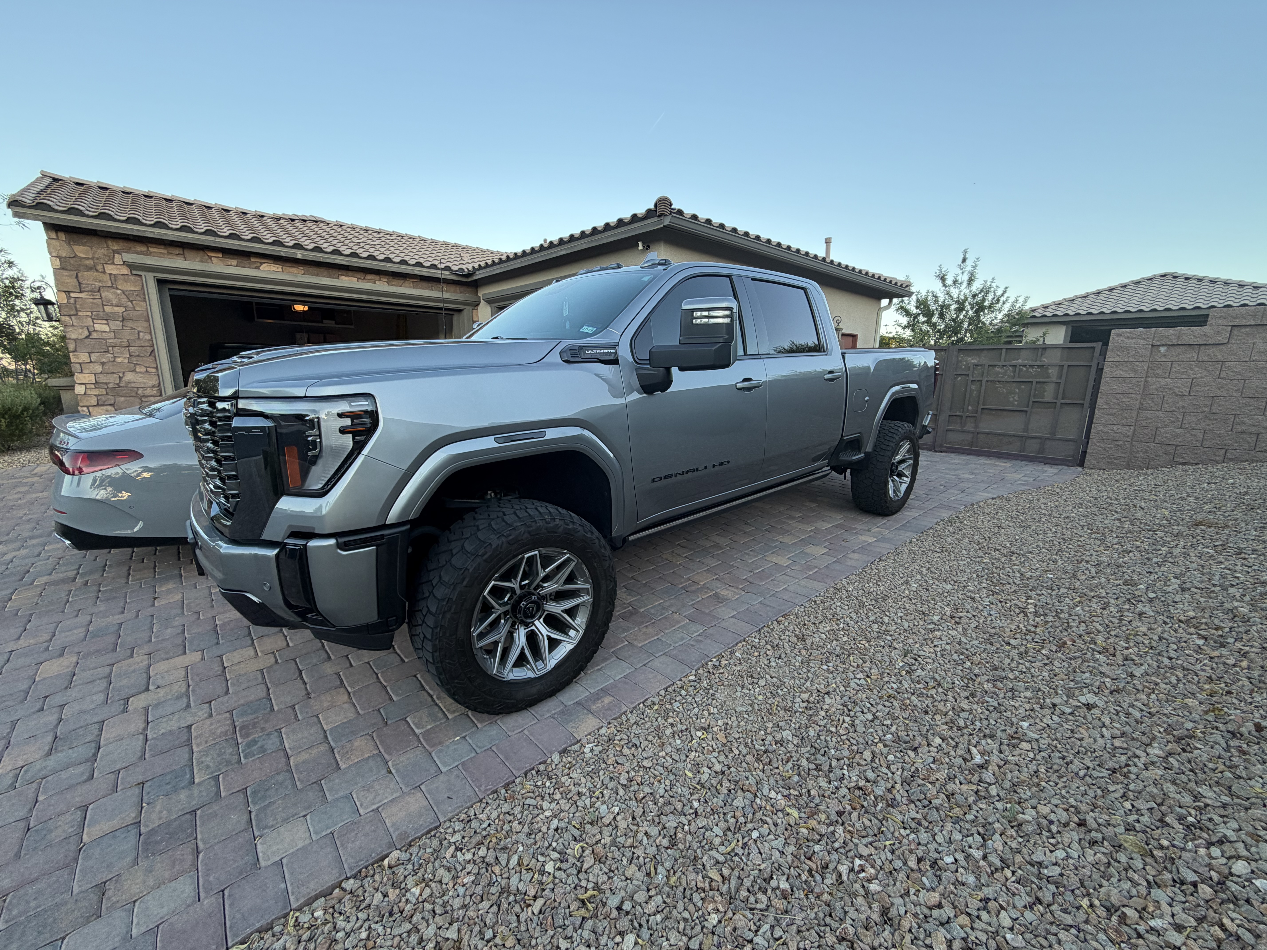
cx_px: 634
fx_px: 512
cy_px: 475
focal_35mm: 14
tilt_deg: -11.6
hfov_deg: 102.1
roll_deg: -0.8
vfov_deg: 85.7
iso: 40
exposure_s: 1/178
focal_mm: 2.22
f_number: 2.2
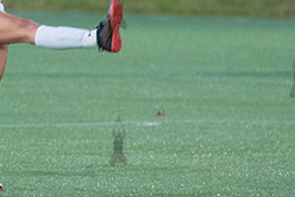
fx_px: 7831
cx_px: -53
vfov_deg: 1.4
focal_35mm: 955
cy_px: -30
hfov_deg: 2.2
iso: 4000
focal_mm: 200
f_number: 4
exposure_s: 1/500
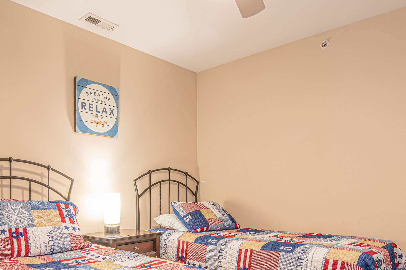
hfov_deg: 62.4
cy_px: 209
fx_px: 327
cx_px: 142
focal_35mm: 29
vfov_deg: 43.2
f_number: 9
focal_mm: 14
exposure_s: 2.5
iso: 64
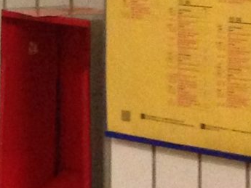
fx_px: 1777
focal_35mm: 245
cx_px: -502
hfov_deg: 7.2
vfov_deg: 6.0
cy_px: -85
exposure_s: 1/20
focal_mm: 4.13
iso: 400
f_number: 2.4
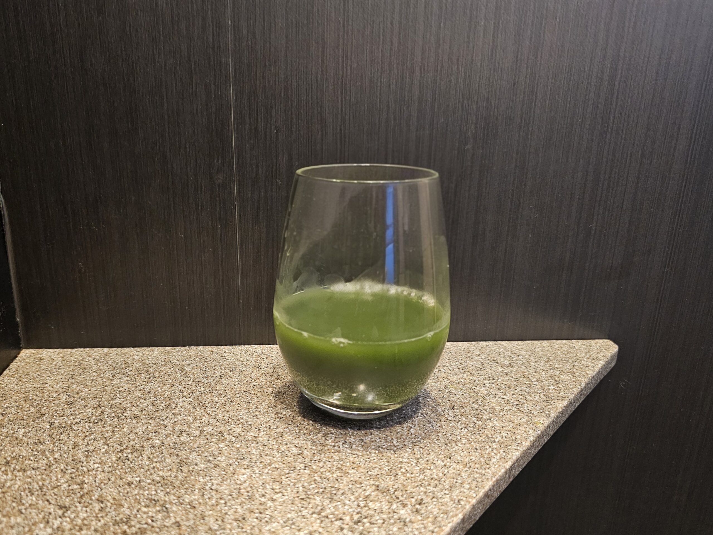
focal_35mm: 23
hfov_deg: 73.9
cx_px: 356
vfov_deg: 58.9
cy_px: 268
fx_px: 474
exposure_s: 1/25.1
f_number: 1.7
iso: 800
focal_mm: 6.3
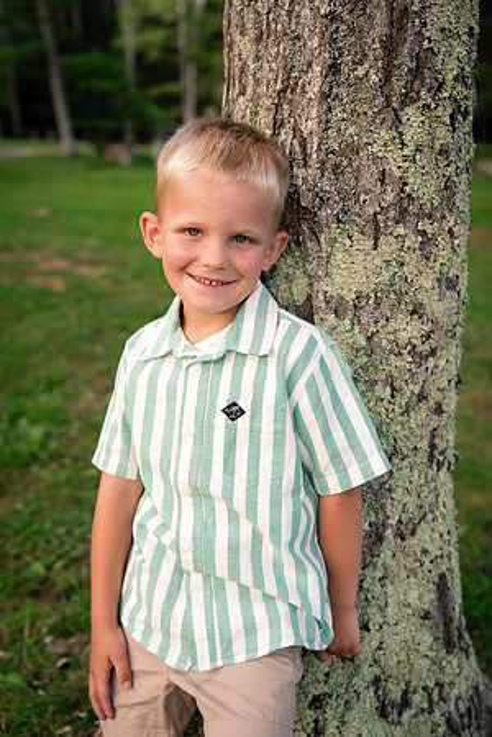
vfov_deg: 49.6
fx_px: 799
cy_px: 368
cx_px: 246
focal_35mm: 39
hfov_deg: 34.2
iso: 320
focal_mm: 39
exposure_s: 1/320
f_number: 3.2
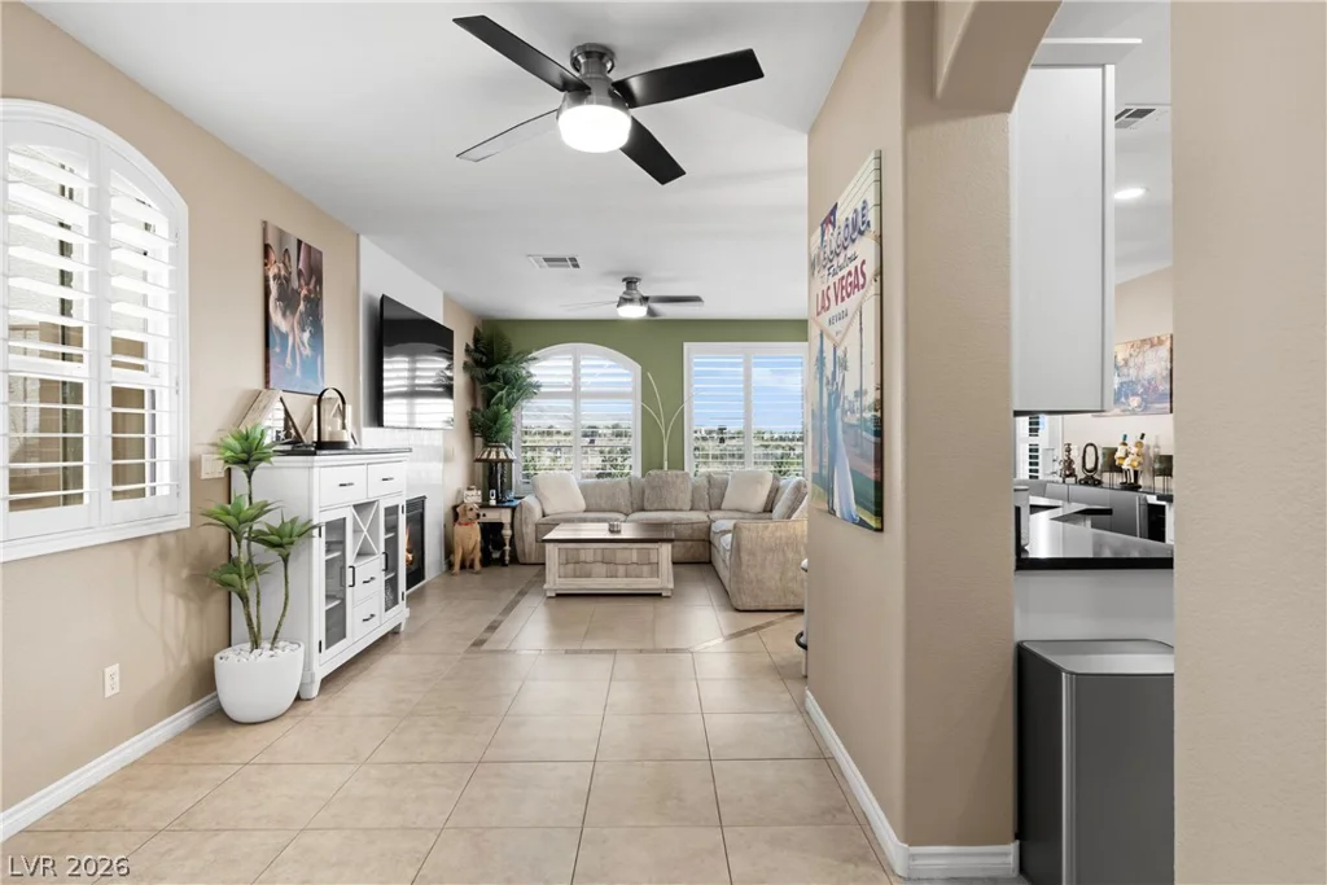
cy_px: 442
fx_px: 700
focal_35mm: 19
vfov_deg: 64.6
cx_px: 664
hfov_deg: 86.9
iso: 400
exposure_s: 1/40
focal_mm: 19
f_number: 8
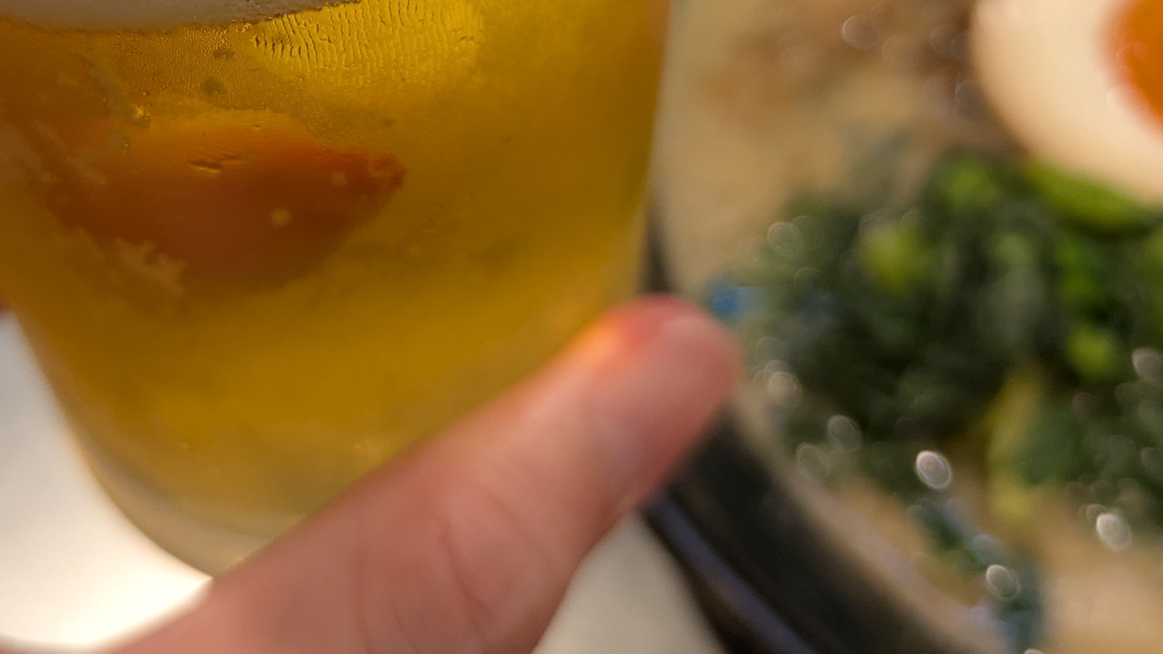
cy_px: -144
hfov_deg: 41.0
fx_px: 1542
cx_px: 417
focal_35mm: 50
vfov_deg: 22.0
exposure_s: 1/100
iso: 240
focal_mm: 5.43
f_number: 1.89
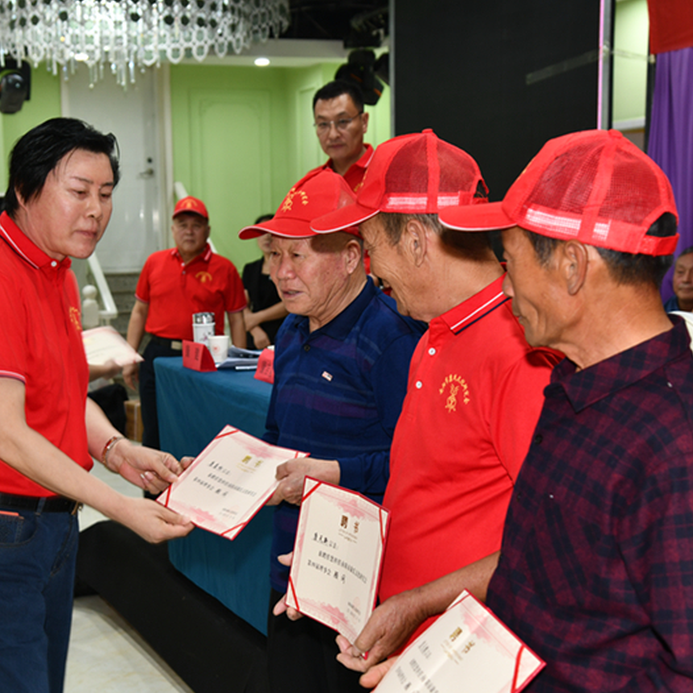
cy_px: 345
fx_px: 1404
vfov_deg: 27.7
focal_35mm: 62
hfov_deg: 27.7
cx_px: 278
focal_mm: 48
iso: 640
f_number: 5
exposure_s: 1/25
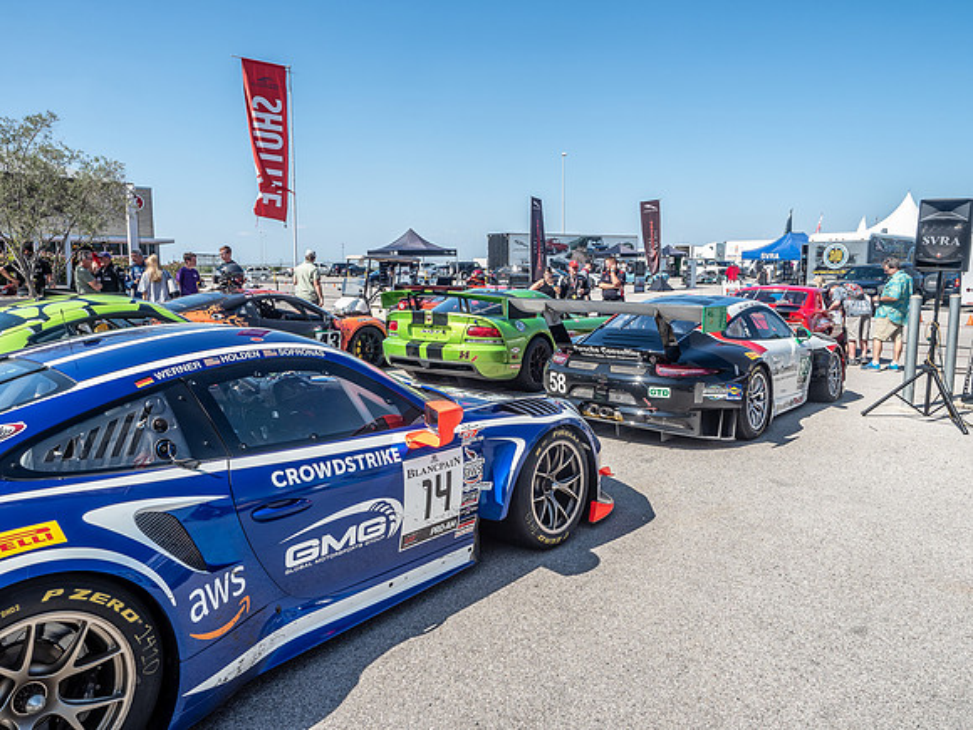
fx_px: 675
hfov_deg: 71.6
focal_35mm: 24
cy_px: 365
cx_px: 486
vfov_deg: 56.8
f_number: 8
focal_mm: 12
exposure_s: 1/125
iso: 64
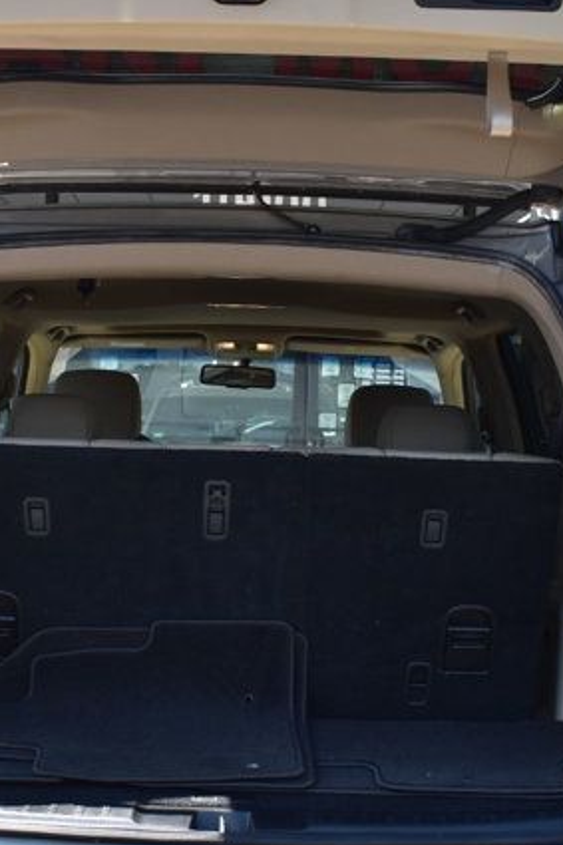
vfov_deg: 30.9
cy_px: 503
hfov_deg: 20.9
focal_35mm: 65
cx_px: 239
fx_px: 1526
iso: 400
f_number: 10
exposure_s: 1/200
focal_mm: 18
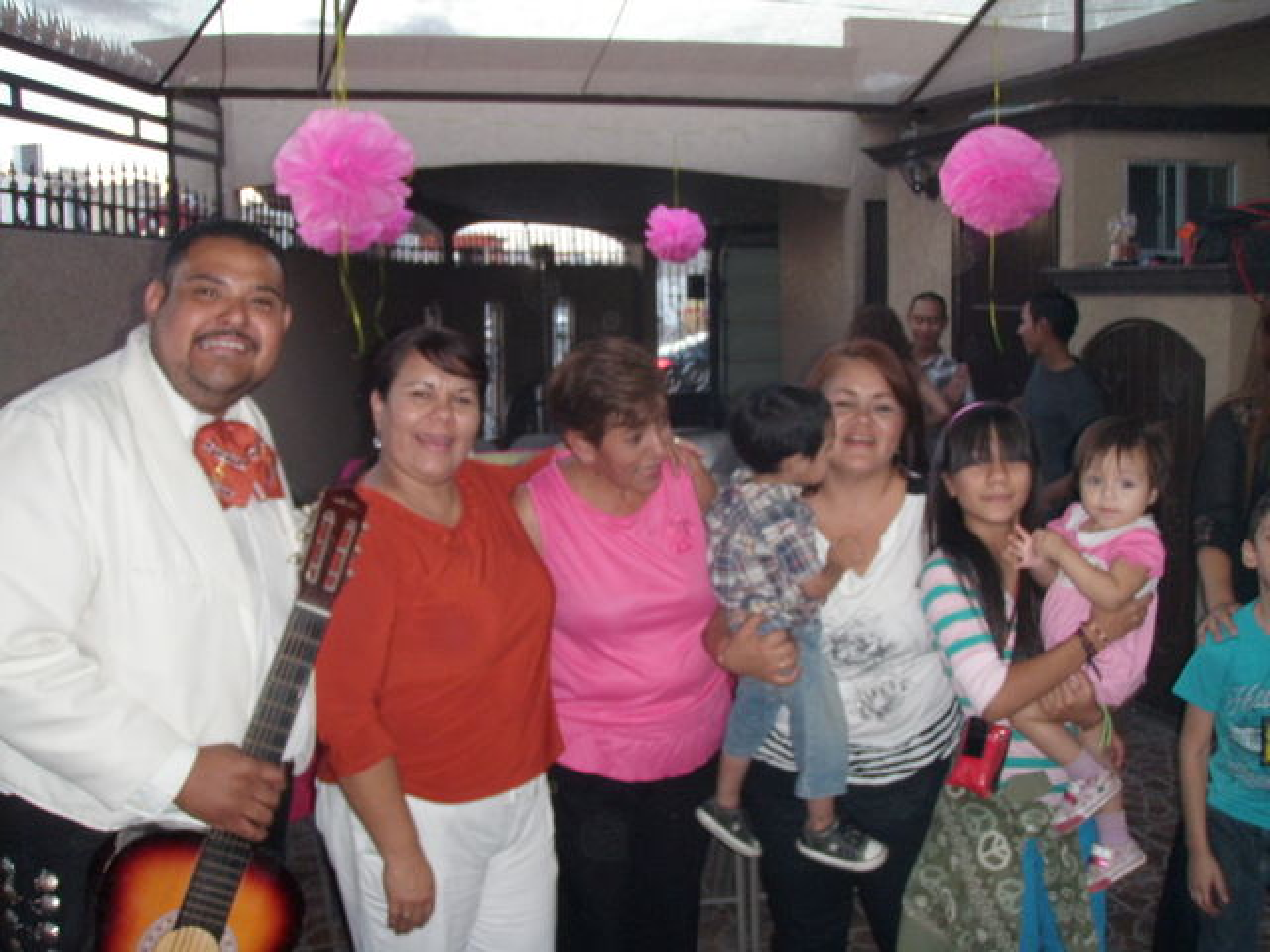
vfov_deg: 37.7
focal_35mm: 38
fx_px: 1394
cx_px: 635
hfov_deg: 49.0
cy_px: 476
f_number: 3.5
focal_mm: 6.7
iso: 200
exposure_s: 1/30
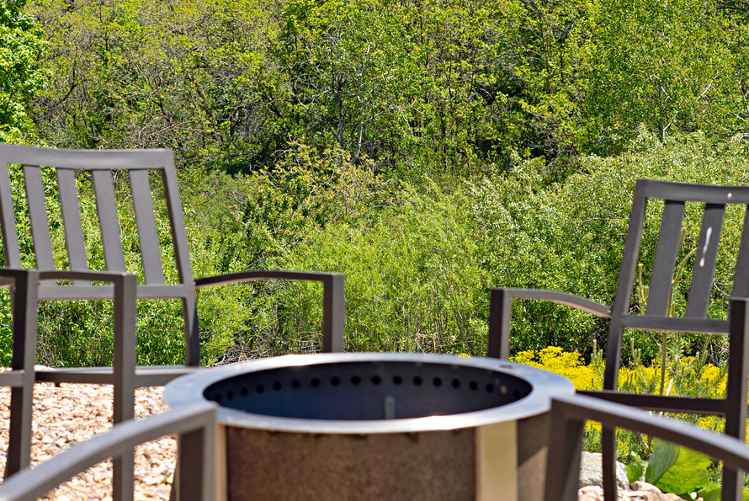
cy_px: 189
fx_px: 2395
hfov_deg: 17.8
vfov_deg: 11.9
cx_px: 342
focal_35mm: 115
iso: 80
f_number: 5
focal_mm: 50
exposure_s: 1/320
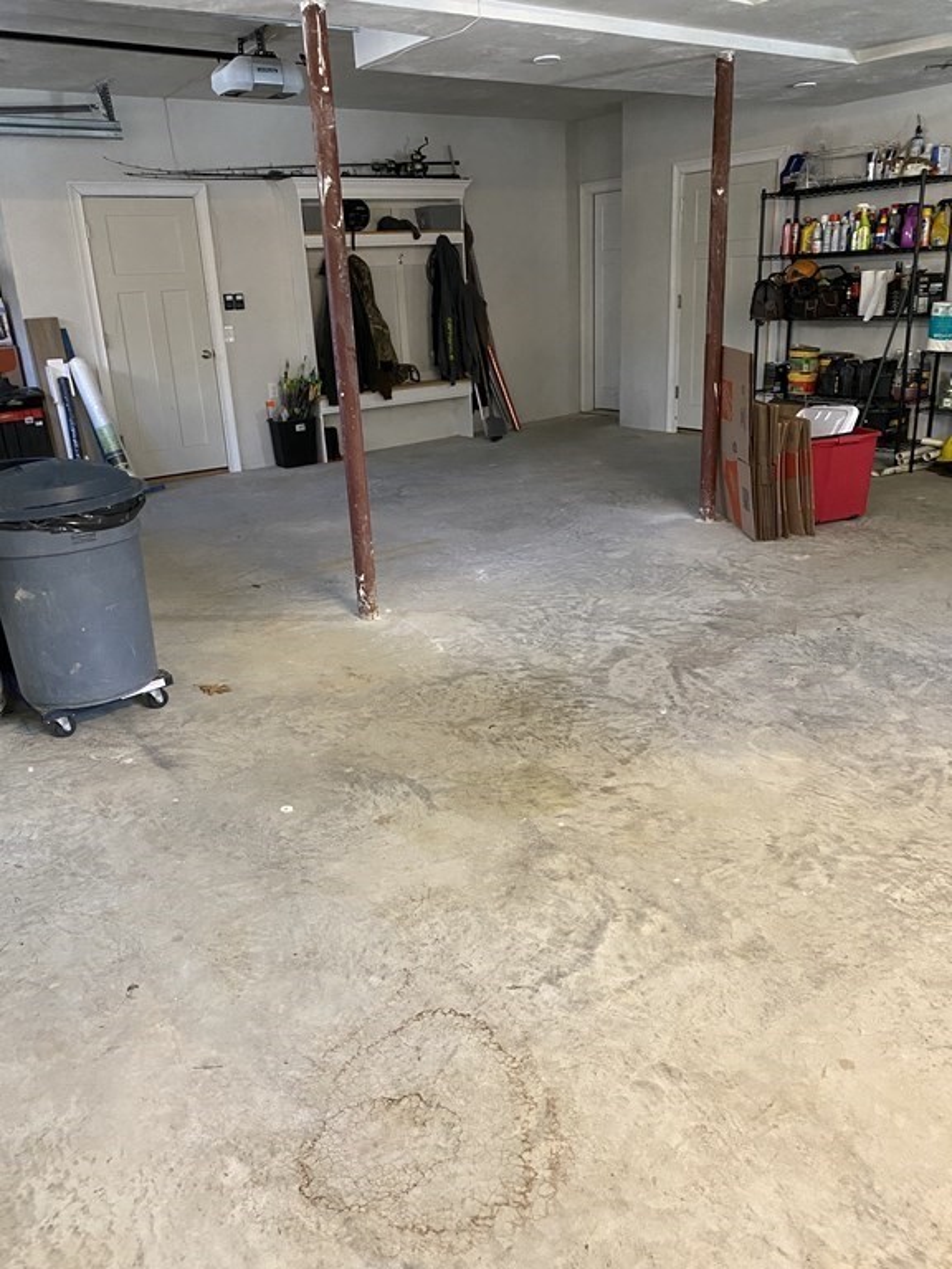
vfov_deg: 67.3
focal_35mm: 26
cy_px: 634
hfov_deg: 53.1
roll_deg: +2.8
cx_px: 476
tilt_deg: -19.6
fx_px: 953
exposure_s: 1/60
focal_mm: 4.25
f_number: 1.8
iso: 500
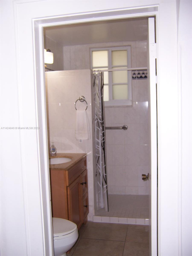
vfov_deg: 55.4
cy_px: 128
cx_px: 96
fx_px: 244
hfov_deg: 42.9
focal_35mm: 33
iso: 80
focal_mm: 5.5
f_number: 2.8
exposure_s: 1/60
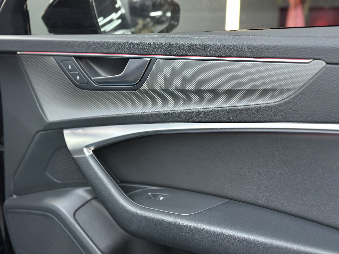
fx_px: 470
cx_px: 170
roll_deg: -0.2
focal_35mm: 48
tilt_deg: -15.1
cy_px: 127
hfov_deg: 39.7
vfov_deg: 30.3
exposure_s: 1/50
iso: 250
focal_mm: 6.86
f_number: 1.78
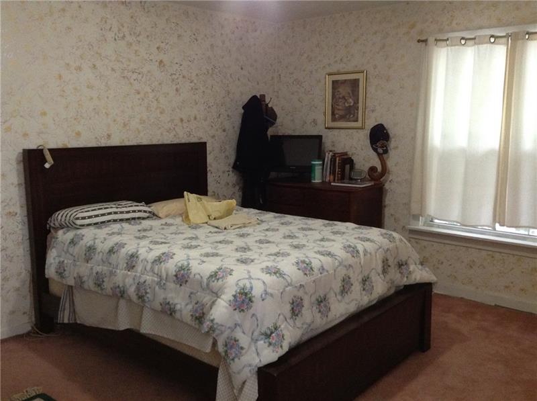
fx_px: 511
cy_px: 200
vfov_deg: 42.8
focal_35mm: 33
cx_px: 268
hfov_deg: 55.4
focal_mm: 3.3
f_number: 2.4
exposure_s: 1/24
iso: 250
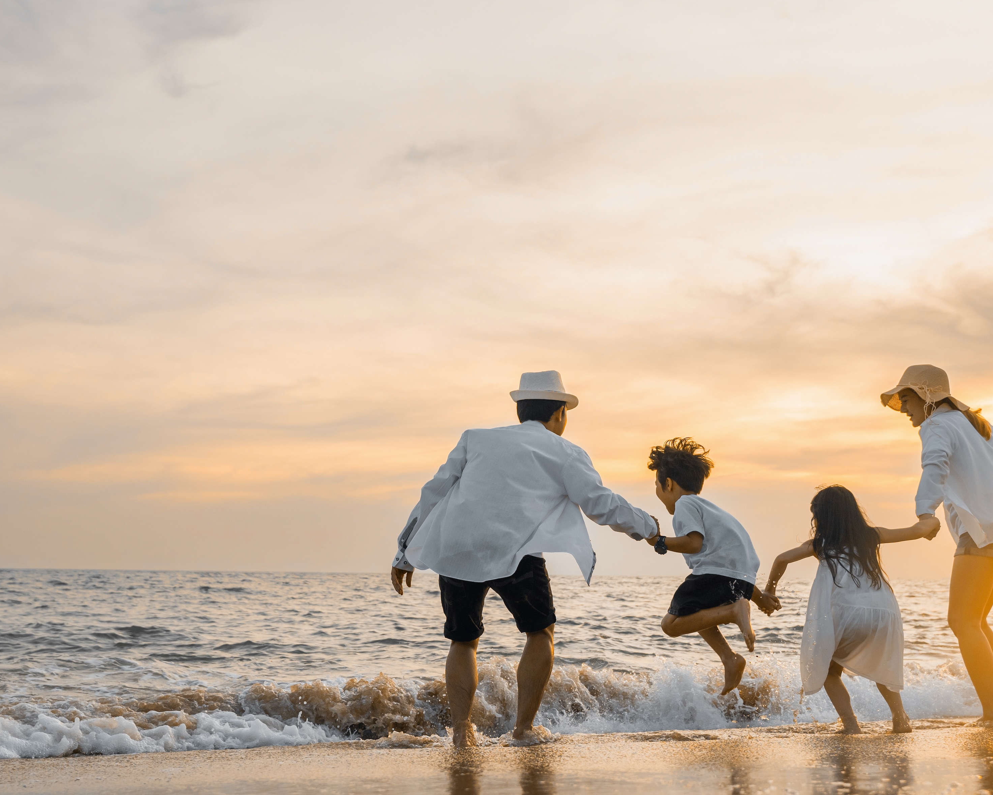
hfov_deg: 42.9
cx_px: 470
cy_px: 443
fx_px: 1264
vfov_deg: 34.9
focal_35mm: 43
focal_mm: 30
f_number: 4
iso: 400
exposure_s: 1/800
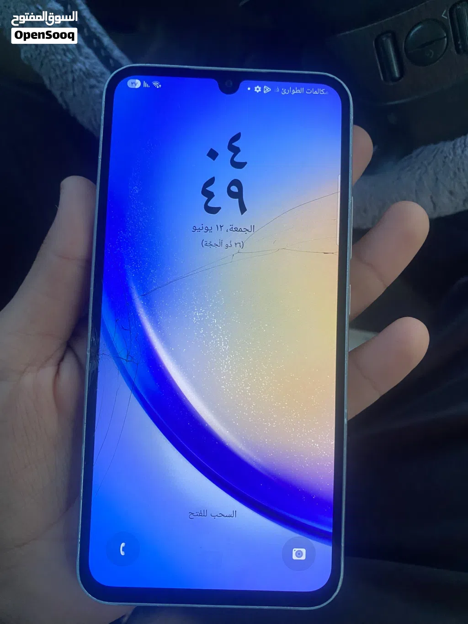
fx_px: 469
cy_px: 312
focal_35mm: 26
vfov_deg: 67.3
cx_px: 234
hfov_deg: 53.1
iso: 160
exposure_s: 1/60
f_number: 1.8
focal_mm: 4.25
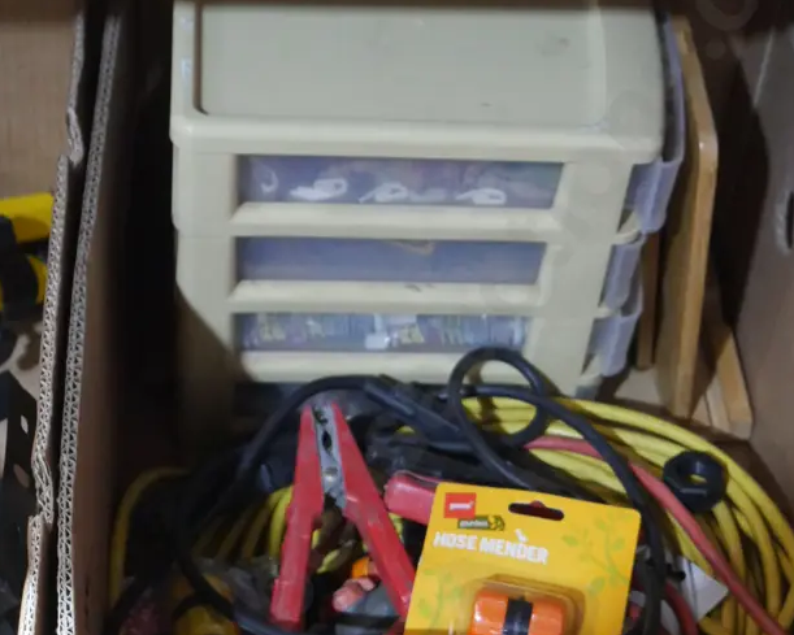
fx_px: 1998
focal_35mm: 85
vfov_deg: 18.1
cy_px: 331
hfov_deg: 22.4
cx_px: 477
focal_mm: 26
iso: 3200
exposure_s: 1/40
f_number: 5.3
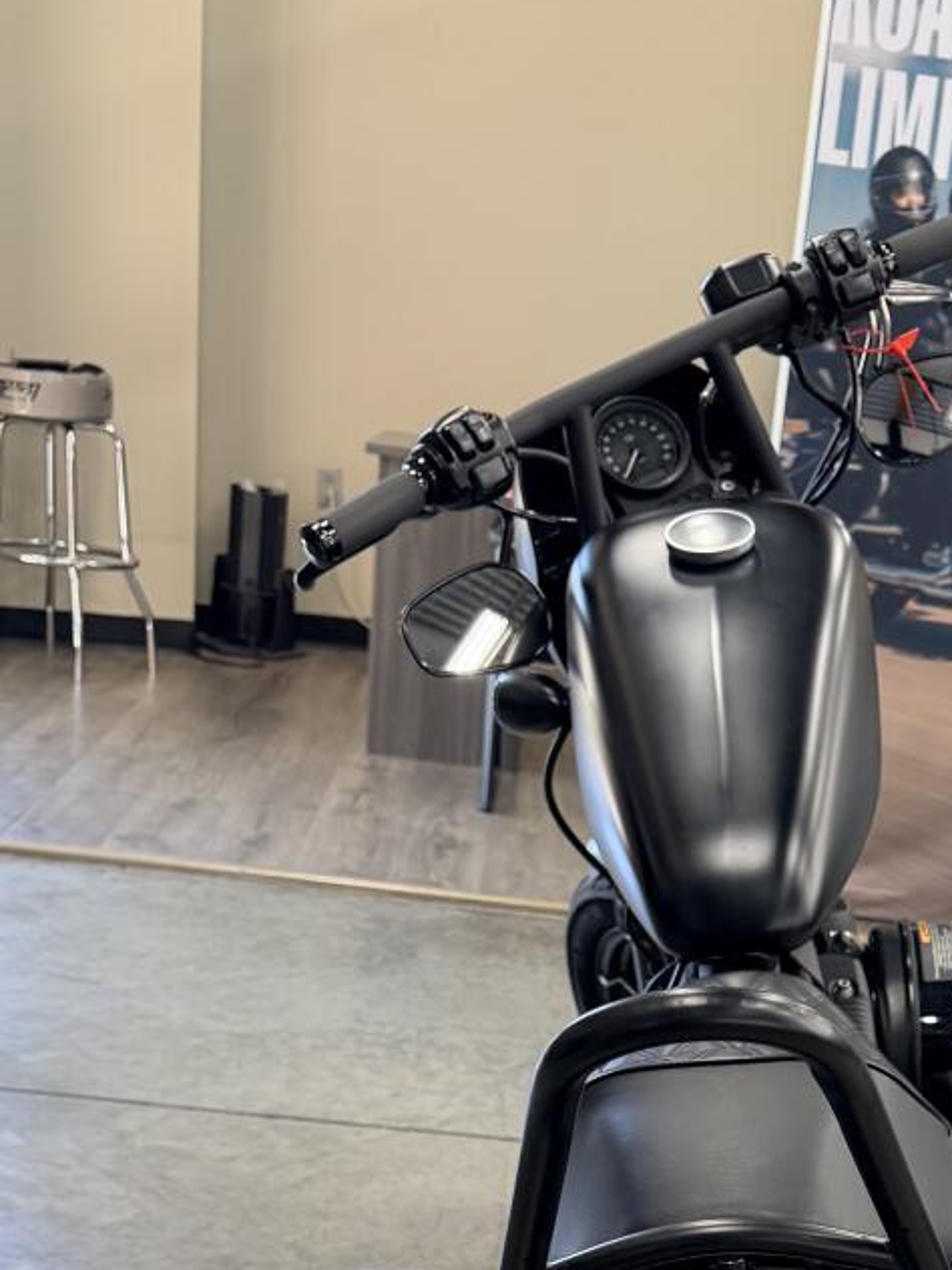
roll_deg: -8.6
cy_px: 1366
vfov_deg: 30.5
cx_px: 776
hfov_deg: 25.2
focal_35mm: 57
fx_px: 2090
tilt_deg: -25.7
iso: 200
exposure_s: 1/60
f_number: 1.78
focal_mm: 6.76
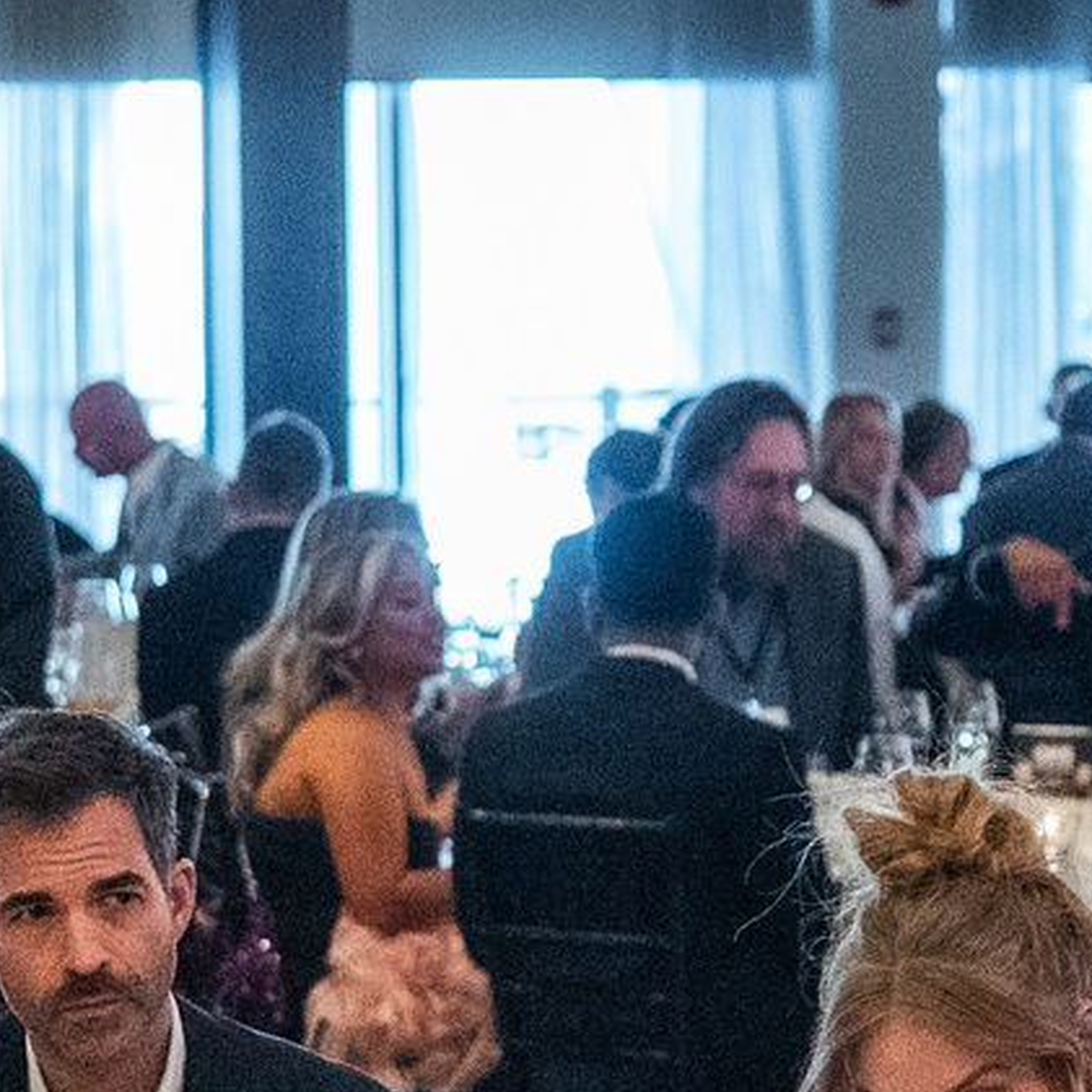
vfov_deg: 9.4
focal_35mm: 186
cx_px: 527
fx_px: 6638
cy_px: 779
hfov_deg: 9.4
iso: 6400
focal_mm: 35
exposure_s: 1/200
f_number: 2.2
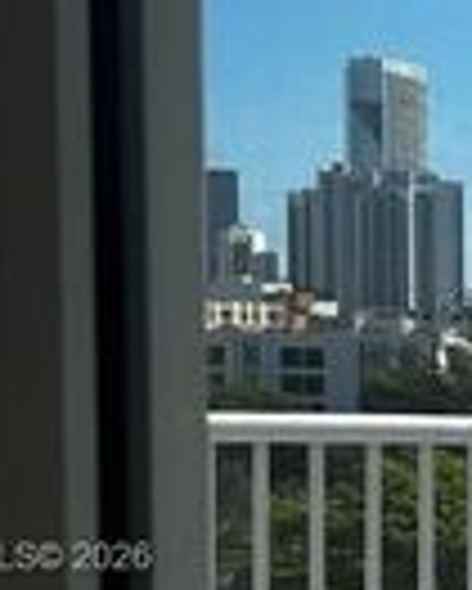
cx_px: 814
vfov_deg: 14.7
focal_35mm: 129
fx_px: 2250
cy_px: 561
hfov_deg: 11.2
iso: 50
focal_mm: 5.7
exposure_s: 1/4274
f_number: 1.5
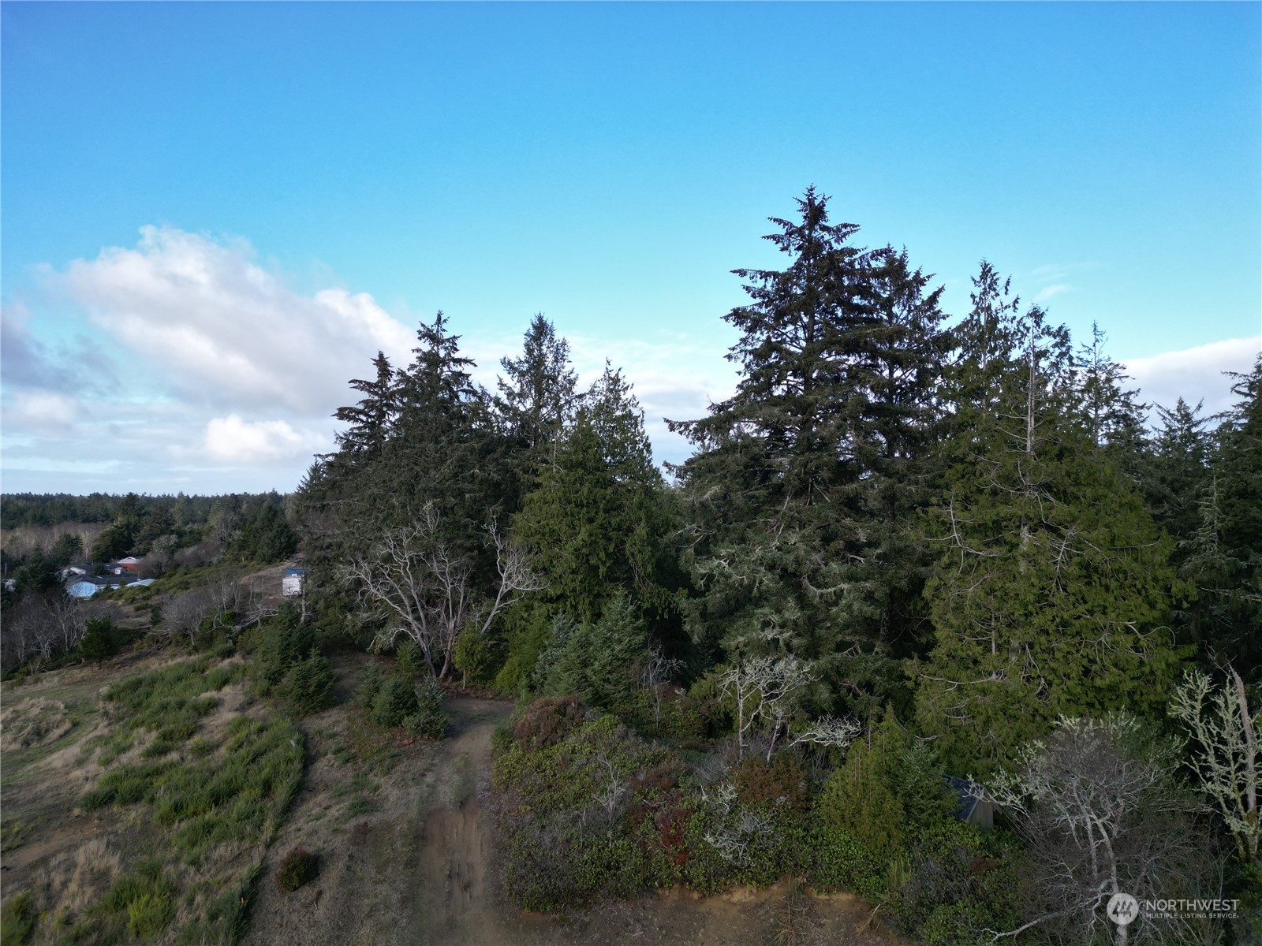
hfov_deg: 71.6
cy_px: 473
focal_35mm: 24
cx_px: 631
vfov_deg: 56.8
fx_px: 875
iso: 100
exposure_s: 1/1250
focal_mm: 6.72
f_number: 1.7
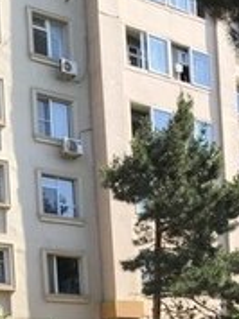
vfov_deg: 22.0
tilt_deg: -2.3
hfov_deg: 17.3
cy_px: 403
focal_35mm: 81
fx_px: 747
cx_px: 293
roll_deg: +3.3
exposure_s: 1/686
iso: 25
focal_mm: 4.15
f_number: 2.2
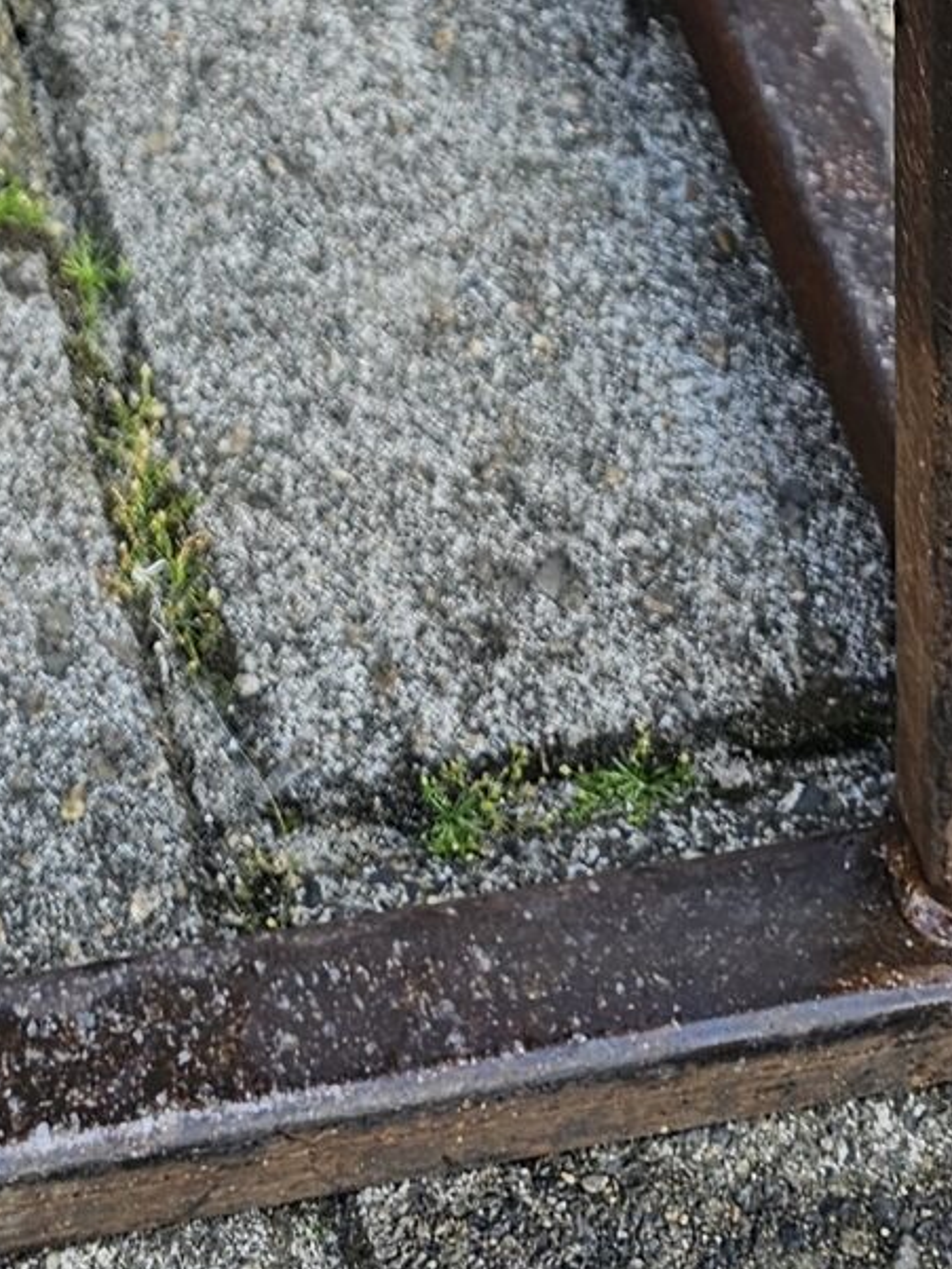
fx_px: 3592
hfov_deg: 14.9
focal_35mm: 98
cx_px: 19
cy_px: -1016
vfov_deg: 16.7
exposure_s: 1/190
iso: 40
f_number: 1.7
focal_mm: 6.3
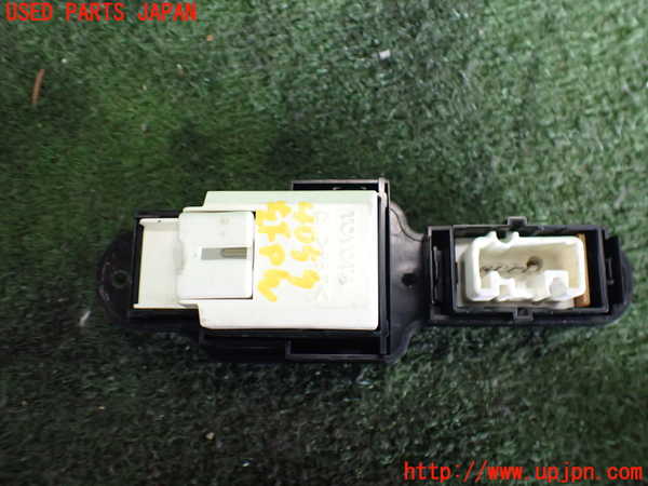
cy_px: 243
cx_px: 324
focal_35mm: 30
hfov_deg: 60.0
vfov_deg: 46.8
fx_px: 562
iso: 500
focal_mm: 5.4
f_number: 2.3
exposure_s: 1/125
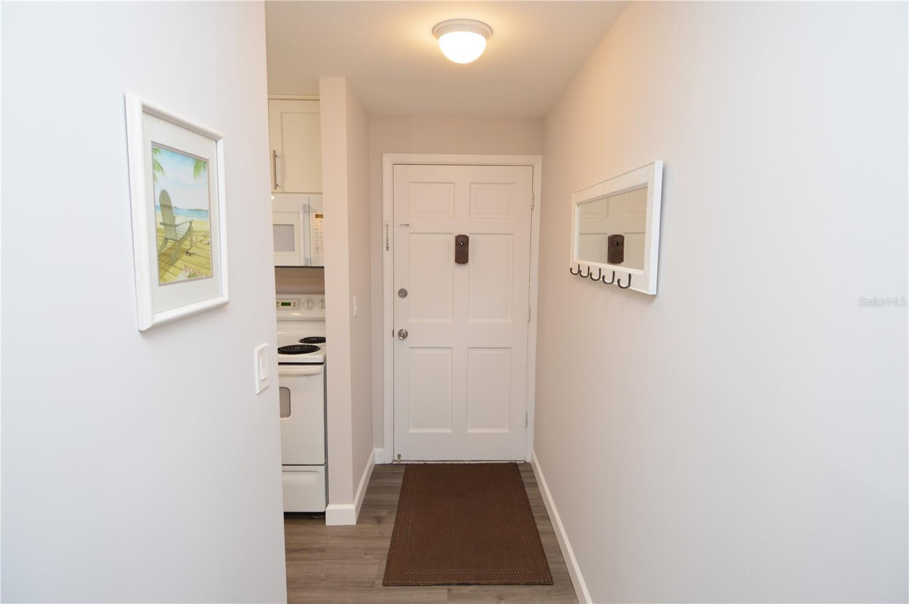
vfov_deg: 67.3
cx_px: 454
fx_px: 454
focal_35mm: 18
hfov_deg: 90.1
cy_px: 302
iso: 400
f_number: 4
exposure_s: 1/60
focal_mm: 12
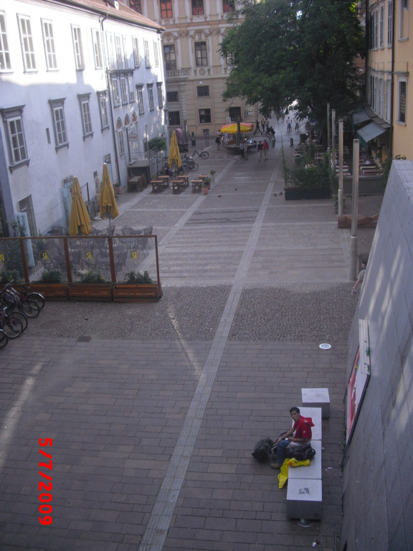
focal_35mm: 38
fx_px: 604
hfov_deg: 37.7
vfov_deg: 49.0
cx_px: 206
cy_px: 276
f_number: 2.8
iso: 100
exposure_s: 1/400
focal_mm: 6.2
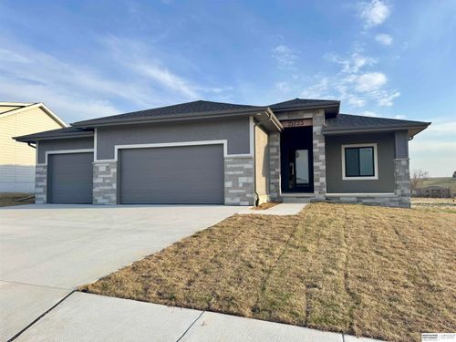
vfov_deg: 56.8
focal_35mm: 24
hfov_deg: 71.6
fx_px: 316
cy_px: 171
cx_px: 228
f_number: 1.78
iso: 80
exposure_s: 1/1425
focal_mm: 6.76
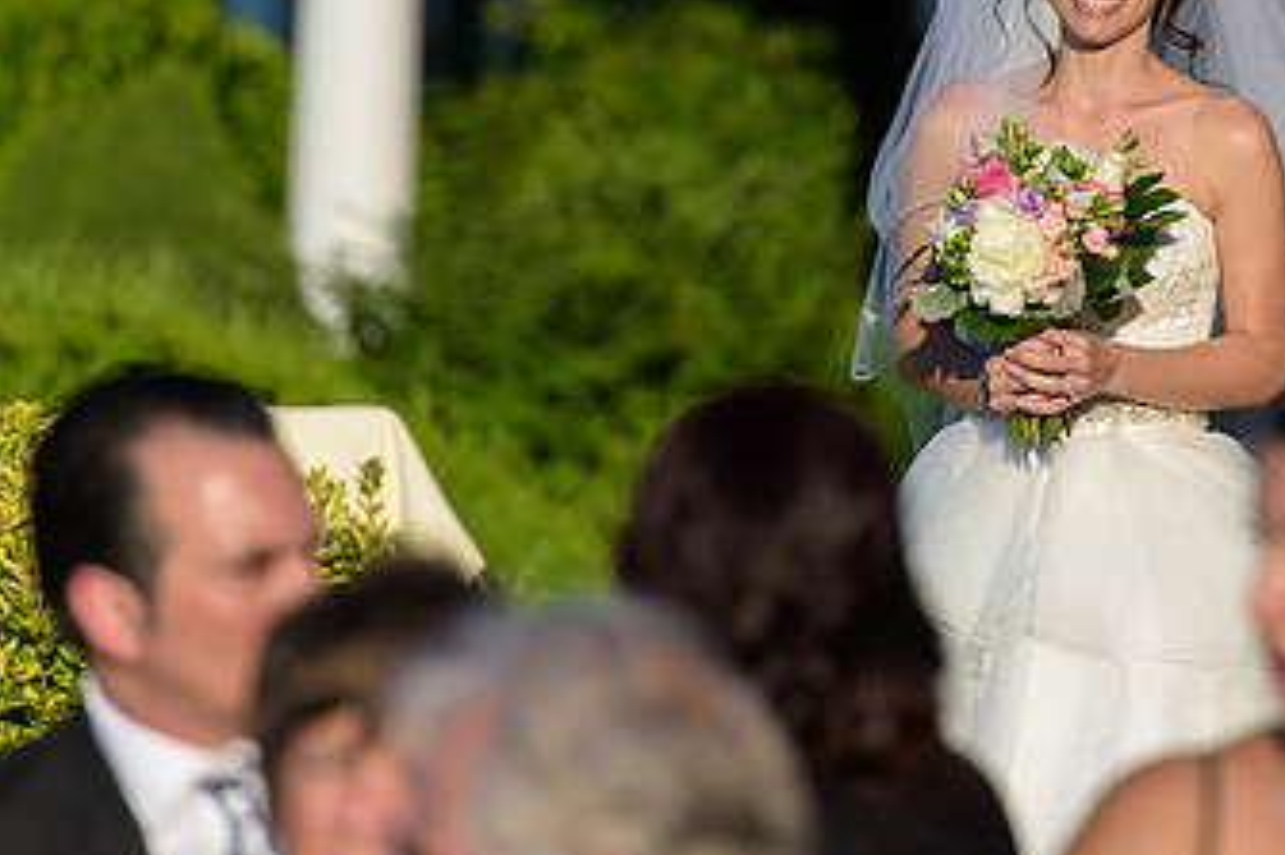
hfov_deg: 5.0
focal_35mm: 409
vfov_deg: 3.4
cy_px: 48
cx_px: 1062
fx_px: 14591
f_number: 3.5
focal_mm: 200
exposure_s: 1/3200
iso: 200
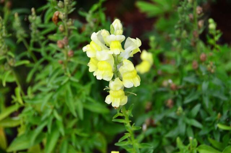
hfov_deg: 15.2
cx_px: 116
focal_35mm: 135
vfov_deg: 10.1
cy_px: 76
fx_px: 864
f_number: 5.3
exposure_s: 1/400
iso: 200
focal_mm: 90
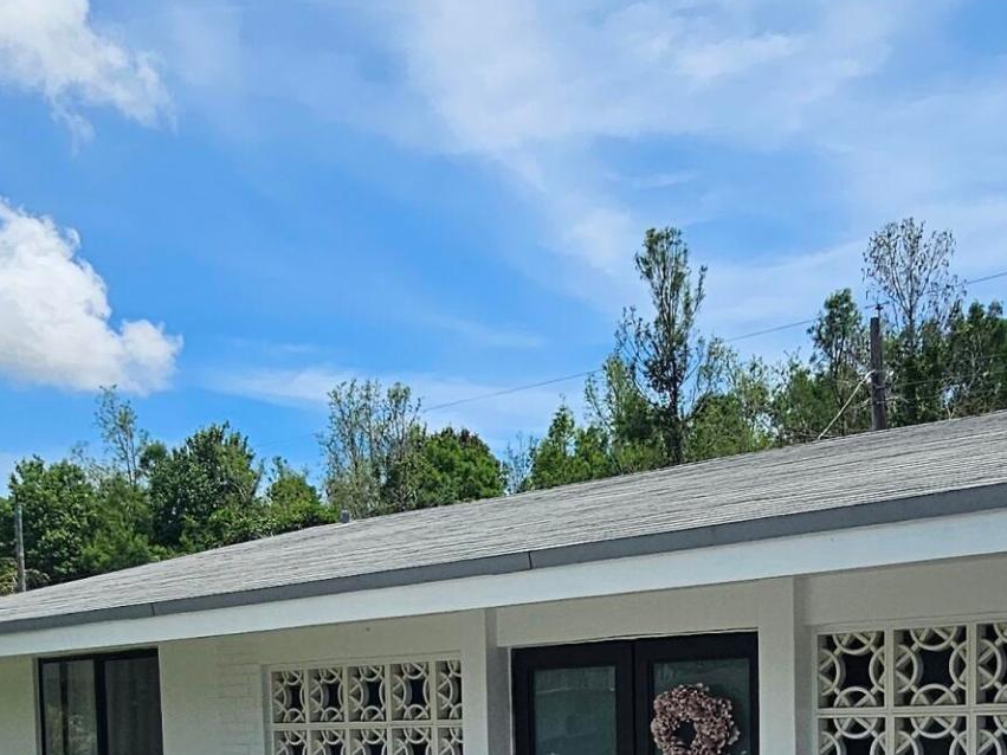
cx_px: 527
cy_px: 834
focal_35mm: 44
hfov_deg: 42.9
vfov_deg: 29.6
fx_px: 1280
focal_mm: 2.2
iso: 50
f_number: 2.2
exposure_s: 1/5000
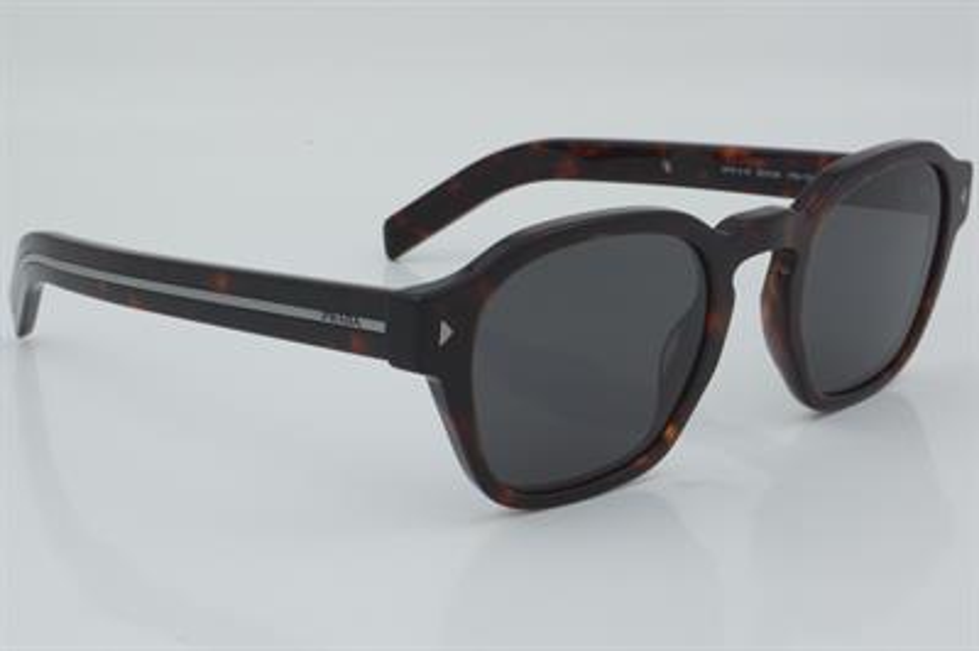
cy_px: 326
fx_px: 2038
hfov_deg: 27.0
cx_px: 490
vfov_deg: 18.2
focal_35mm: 75
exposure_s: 1/4
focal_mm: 50
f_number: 32
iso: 100
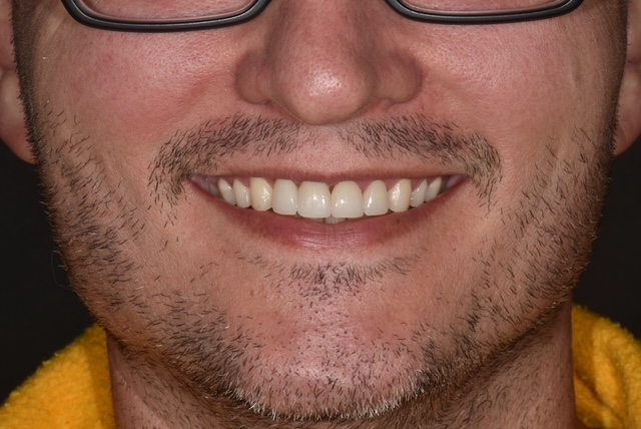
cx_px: 320
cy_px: 214
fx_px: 2272
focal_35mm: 128
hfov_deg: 16.1
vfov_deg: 10.8
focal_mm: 85
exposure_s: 1/250
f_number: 22
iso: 100
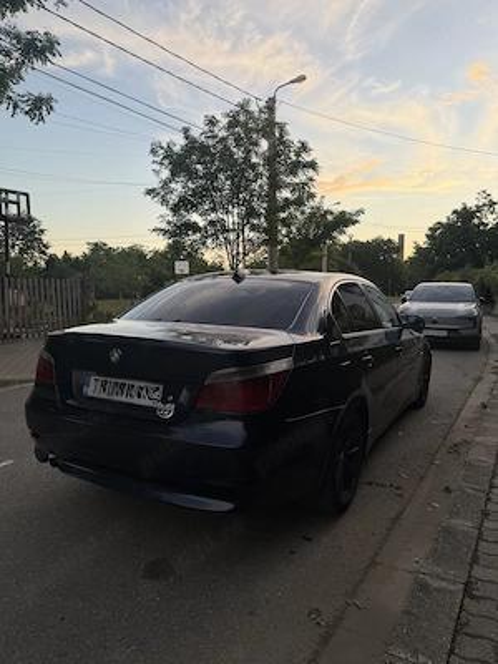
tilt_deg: -5.1
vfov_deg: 71.6
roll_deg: -0.3
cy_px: 332
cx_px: 249
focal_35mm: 24
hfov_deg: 56.8
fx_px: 460
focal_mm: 6.76
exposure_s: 1/464
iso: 80
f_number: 1.78
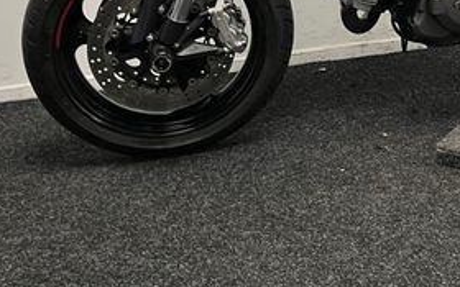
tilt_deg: -6.1
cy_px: -90
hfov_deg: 30.6
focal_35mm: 63
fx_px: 790
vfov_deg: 19.0
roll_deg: +1.8
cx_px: 437
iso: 80
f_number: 1.6
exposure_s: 1/50
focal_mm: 5.1
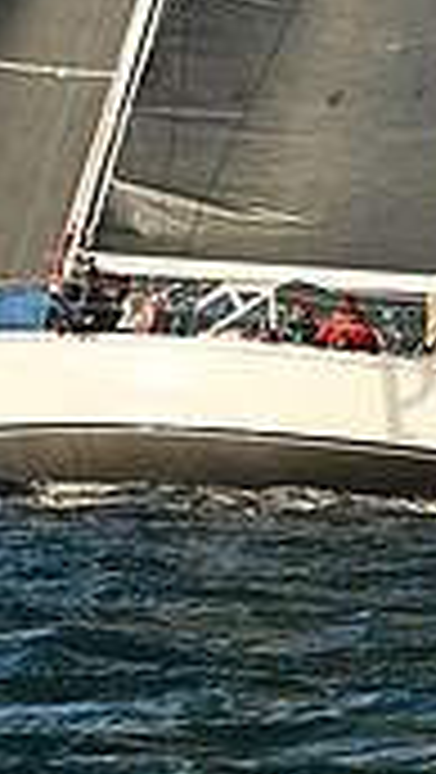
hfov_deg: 2.3
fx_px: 10892
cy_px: -297
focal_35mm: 531
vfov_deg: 4.0
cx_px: 142
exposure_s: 1/1000
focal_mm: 150
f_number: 13
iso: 800
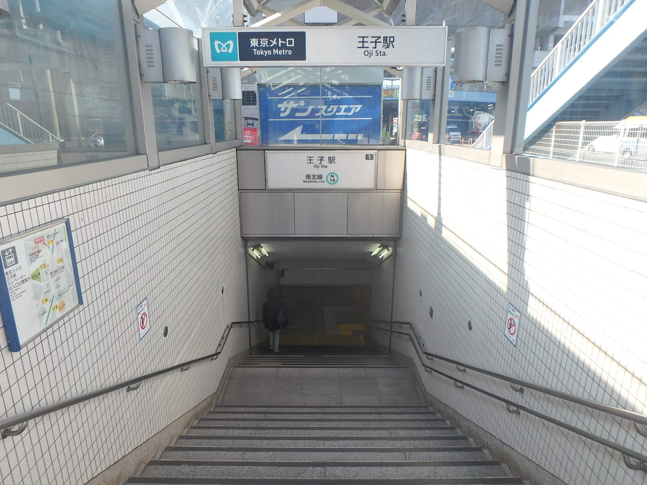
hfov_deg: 79.0
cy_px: 242
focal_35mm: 21
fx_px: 393
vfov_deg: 63.4
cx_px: 324
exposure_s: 1/320
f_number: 3.5
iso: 125
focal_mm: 3.7
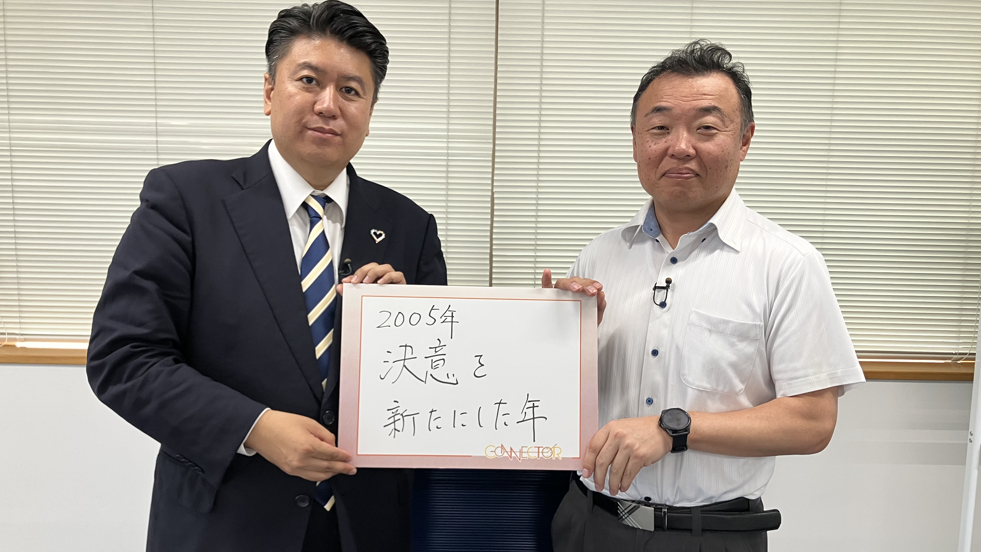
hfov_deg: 62.6
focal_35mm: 31
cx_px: 483
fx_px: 806
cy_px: 330
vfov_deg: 37.6
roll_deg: -0.8
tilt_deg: -8.4
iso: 50
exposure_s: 1/60
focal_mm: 3.99
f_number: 1.8
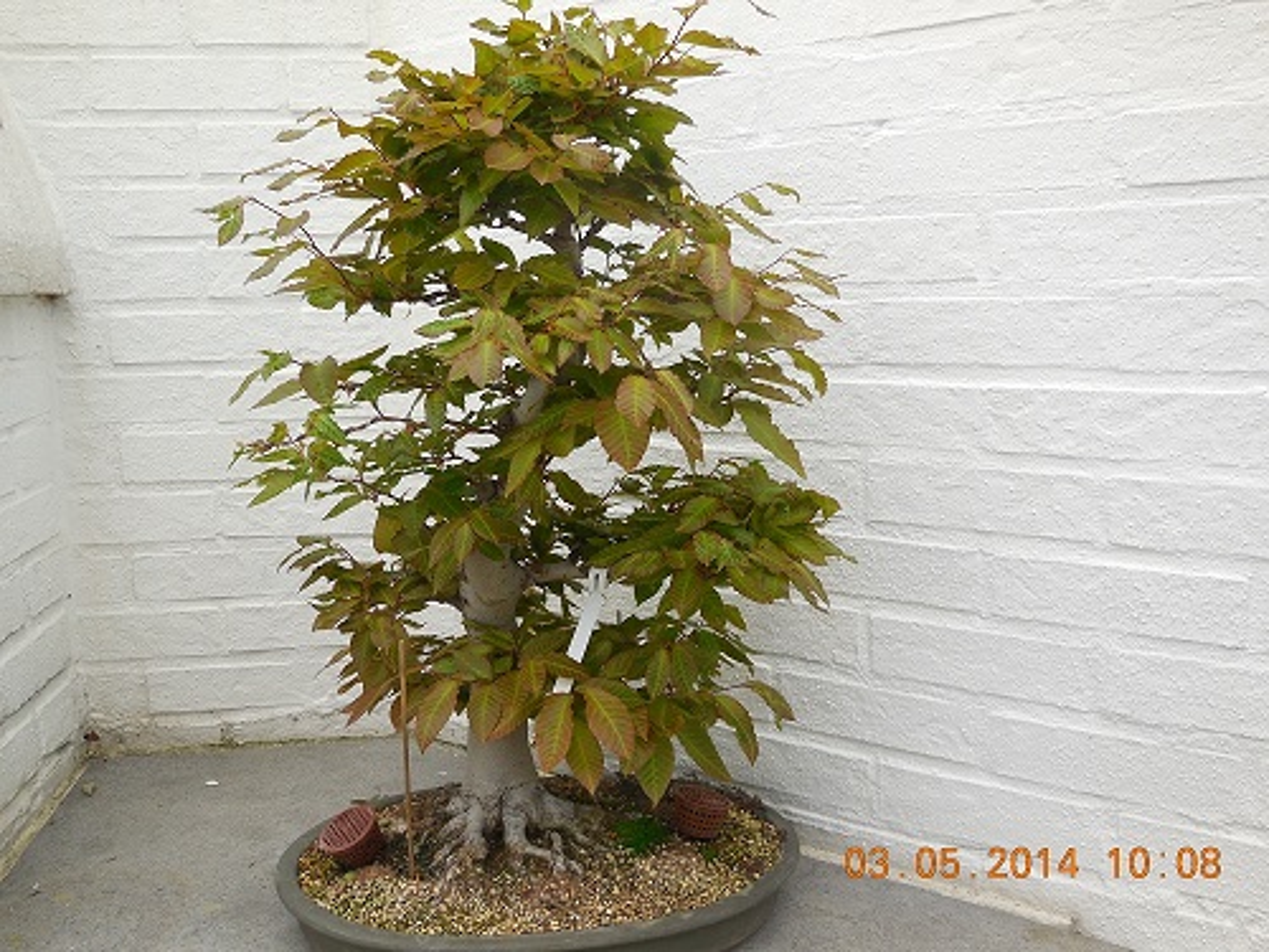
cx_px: 634
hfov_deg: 54.0
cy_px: 476
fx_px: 1246
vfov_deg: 41.8
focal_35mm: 34
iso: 125
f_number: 3.4
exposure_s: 1/320
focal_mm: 6.1
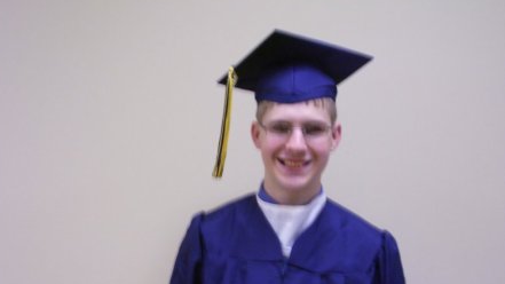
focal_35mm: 59
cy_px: 187
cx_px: 248
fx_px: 790
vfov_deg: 20.3
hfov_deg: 35.4
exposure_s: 1/20
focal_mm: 8.6
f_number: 3.4
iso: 160
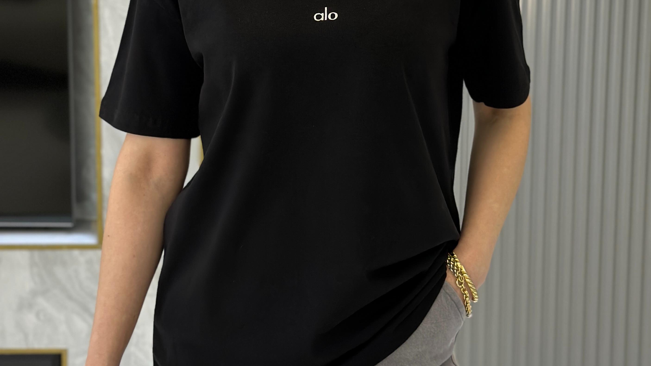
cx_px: 321
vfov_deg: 15.9
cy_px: 56
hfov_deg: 28.2
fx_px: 1295
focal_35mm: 75
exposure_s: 1/50
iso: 200
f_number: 1.78
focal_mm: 6.86
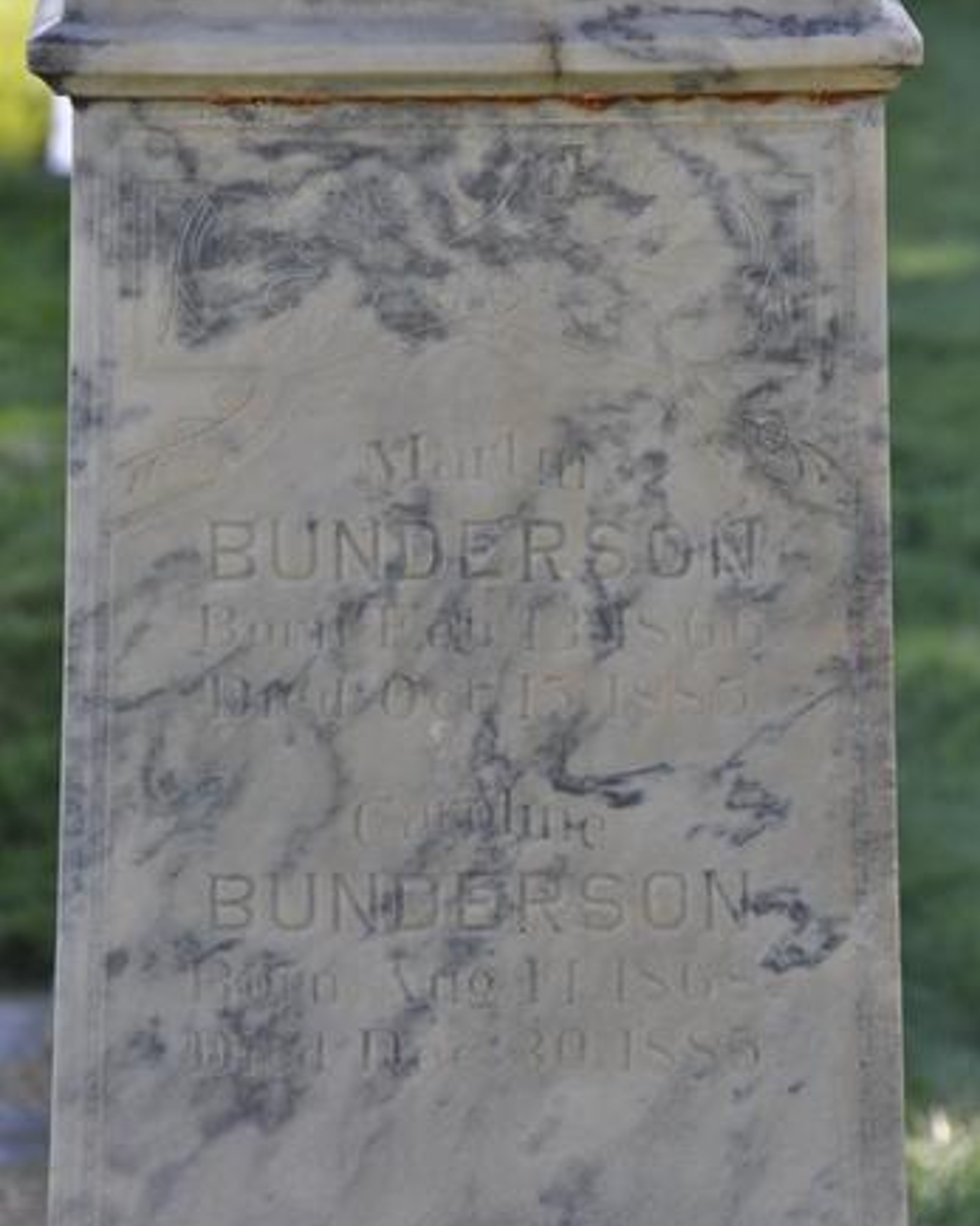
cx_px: 491
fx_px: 7435
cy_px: 645
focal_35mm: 205
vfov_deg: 9.4
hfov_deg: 7.5
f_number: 9.5
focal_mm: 120
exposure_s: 1/125
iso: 200
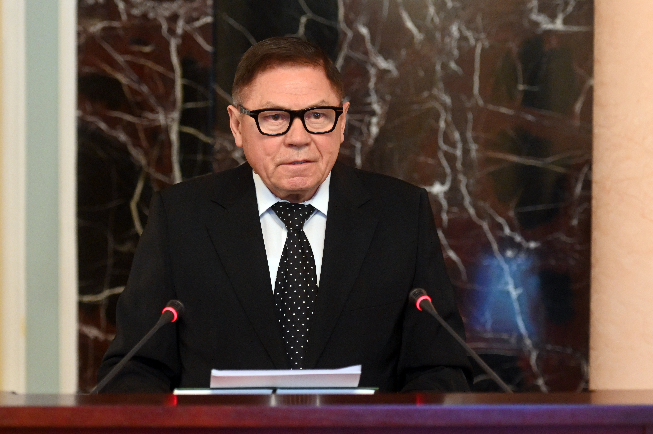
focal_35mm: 138
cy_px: 217
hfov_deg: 14.9
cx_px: 326
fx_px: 2502
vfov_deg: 9.9
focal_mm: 92
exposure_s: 1/100
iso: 3200
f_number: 2.8
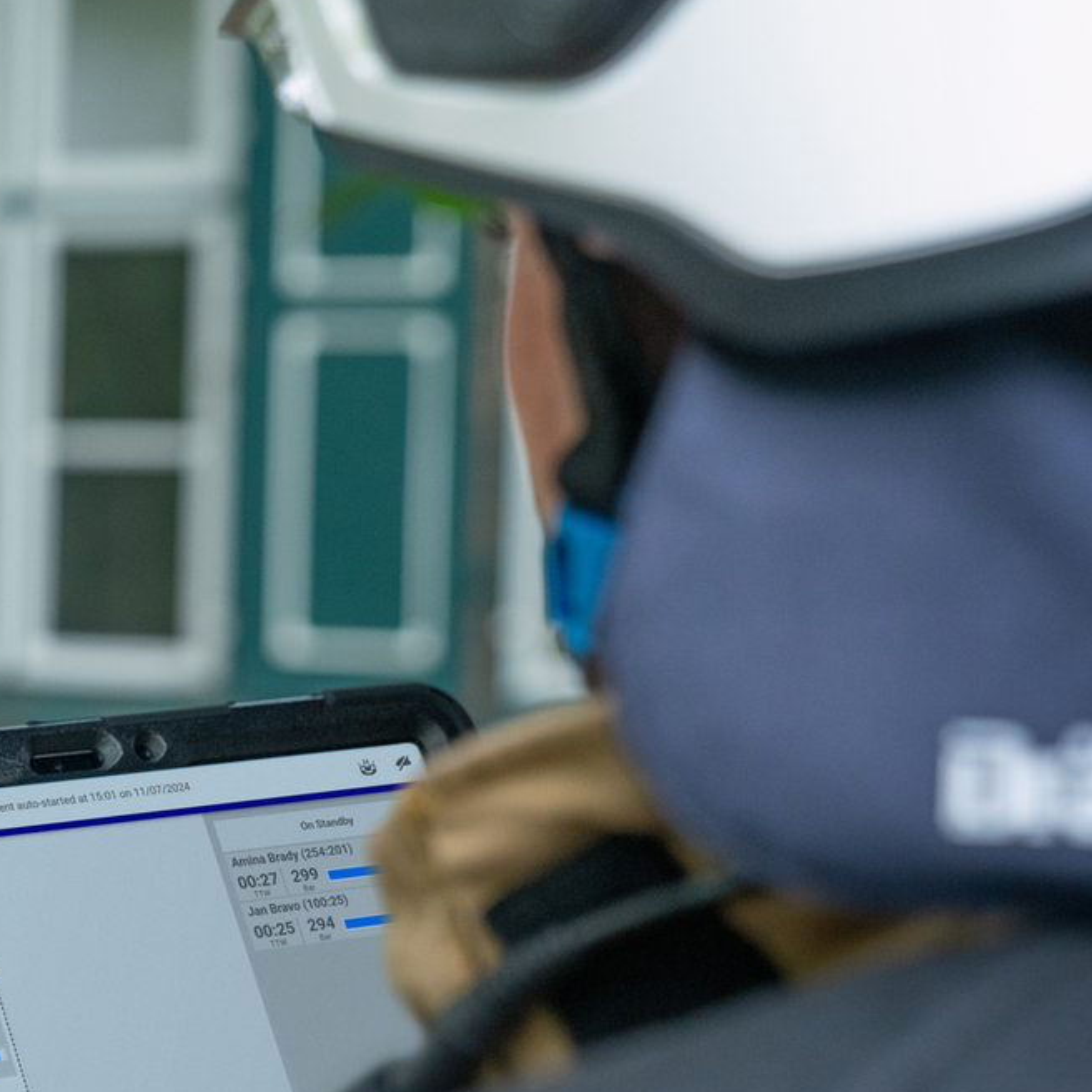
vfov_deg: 16.3
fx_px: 3819
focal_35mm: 107
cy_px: 654
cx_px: -221
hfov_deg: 15.7
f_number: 3.2
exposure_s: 1/800
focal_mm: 51
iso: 1600
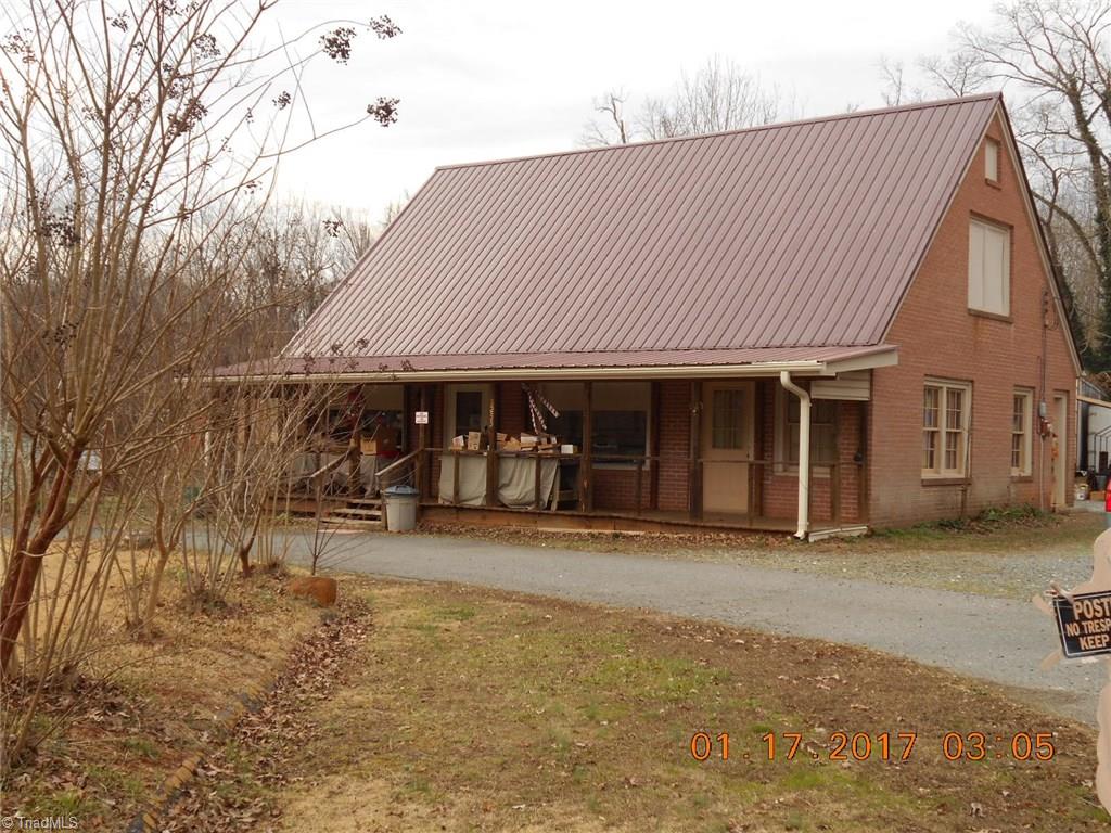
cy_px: 416
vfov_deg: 33.6
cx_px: 556
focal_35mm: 43
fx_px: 1380
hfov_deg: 43.9
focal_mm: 7.7
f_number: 4.2
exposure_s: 1/160
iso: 80
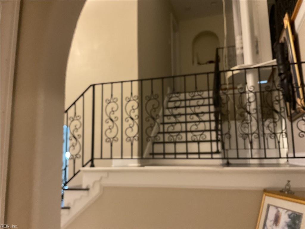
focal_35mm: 29
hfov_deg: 61.7
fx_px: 256
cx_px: 152
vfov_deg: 48.2
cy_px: 114
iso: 250
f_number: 1.8
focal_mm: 3
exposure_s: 1/60
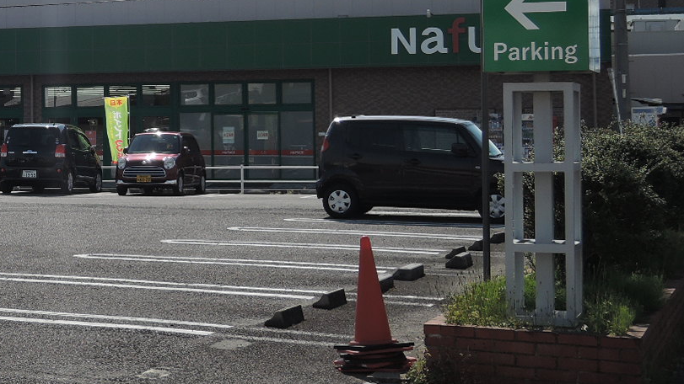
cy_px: 56
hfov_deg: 23.8
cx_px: 29
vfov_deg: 14.0
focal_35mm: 86
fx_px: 1560
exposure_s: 1/1250
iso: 80
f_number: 3.5
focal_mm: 8.6
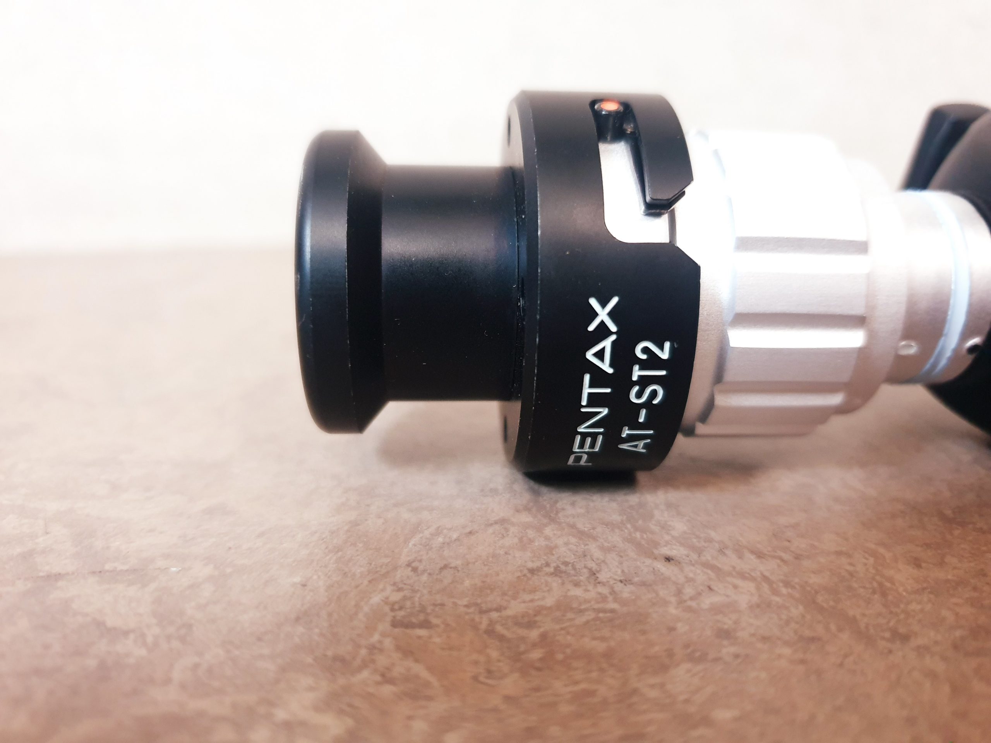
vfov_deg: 53.1
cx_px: 496
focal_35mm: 26
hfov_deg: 67.3
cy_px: 372
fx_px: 744
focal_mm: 4.3
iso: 320
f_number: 1.5
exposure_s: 1/50
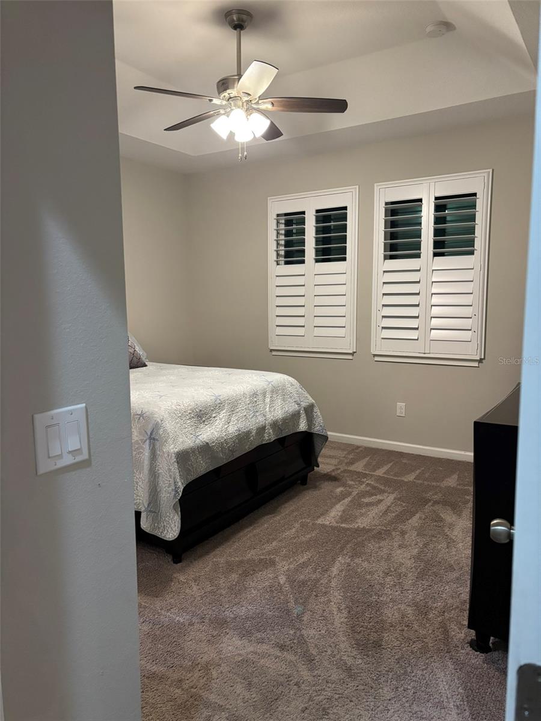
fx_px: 542
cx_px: 270
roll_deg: +0.2
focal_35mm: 26
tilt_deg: -6.7
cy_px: 360
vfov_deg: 67.3
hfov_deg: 53.1
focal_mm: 5.96
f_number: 1.6
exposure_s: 1/60
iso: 400
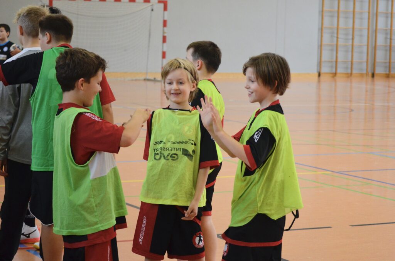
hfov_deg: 22.7
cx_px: 198
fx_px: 985
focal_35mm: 90
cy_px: 130
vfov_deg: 15.1
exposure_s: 1/250
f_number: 4.2
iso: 1600
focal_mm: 60
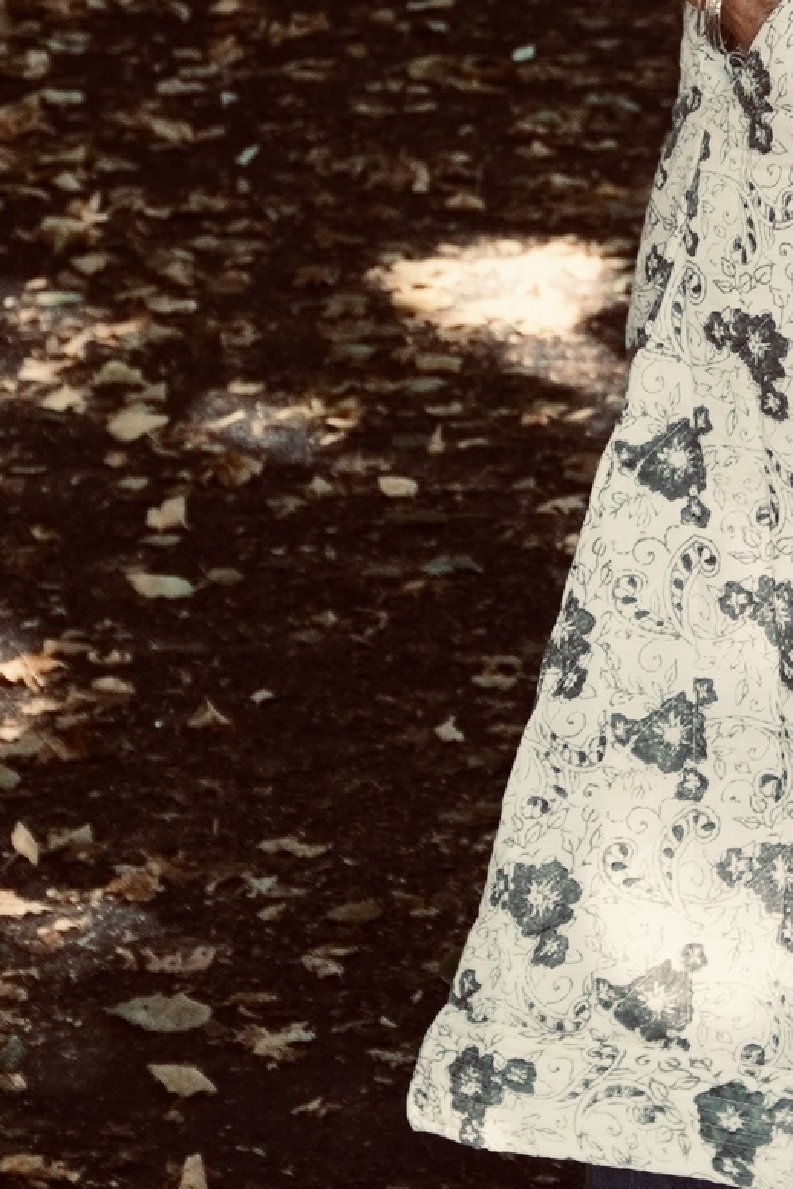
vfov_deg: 12.2
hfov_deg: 8.1
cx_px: 1013
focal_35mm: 168
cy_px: 257
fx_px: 5551
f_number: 5
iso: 320
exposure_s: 1/160
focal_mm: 34
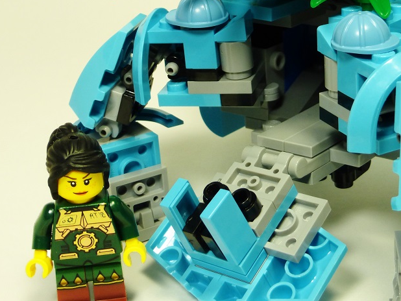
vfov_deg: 19.1
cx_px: 300
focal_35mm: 77
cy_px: 90
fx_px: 892
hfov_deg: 25.0
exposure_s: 1/60
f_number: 3.9
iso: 125
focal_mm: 7.4
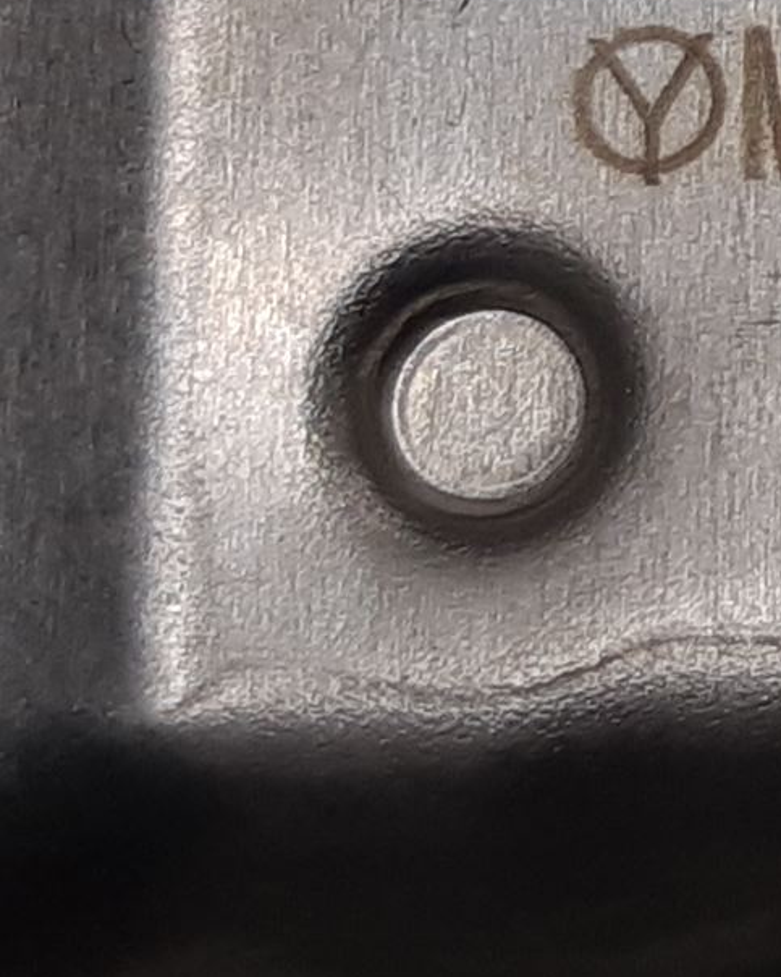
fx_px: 2485
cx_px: 1630
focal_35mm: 86
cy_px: 209
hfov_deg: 14.4
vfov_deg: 22.0
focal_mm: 3.93
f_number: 1.7
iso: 40
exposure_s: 1/100
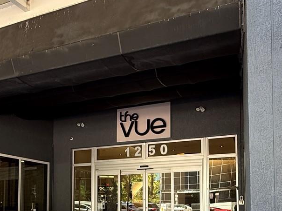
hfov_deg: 50.0
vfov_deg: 36.6
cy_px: 184
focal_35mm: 37
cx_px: 124
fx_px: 301
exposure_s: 1/120
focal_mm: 2.22
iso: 160
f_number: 2.2
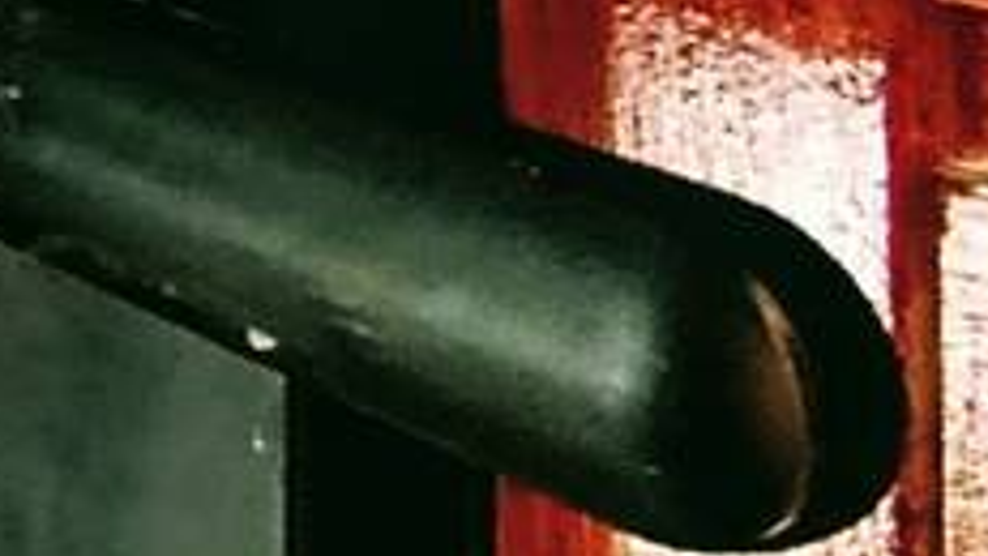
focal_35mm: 102
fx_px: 2672
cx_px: -1262
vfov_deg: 10.8
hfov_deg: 14.8
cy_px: -569
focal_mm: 1.65
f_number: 2.2
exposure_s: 1/120
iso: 151
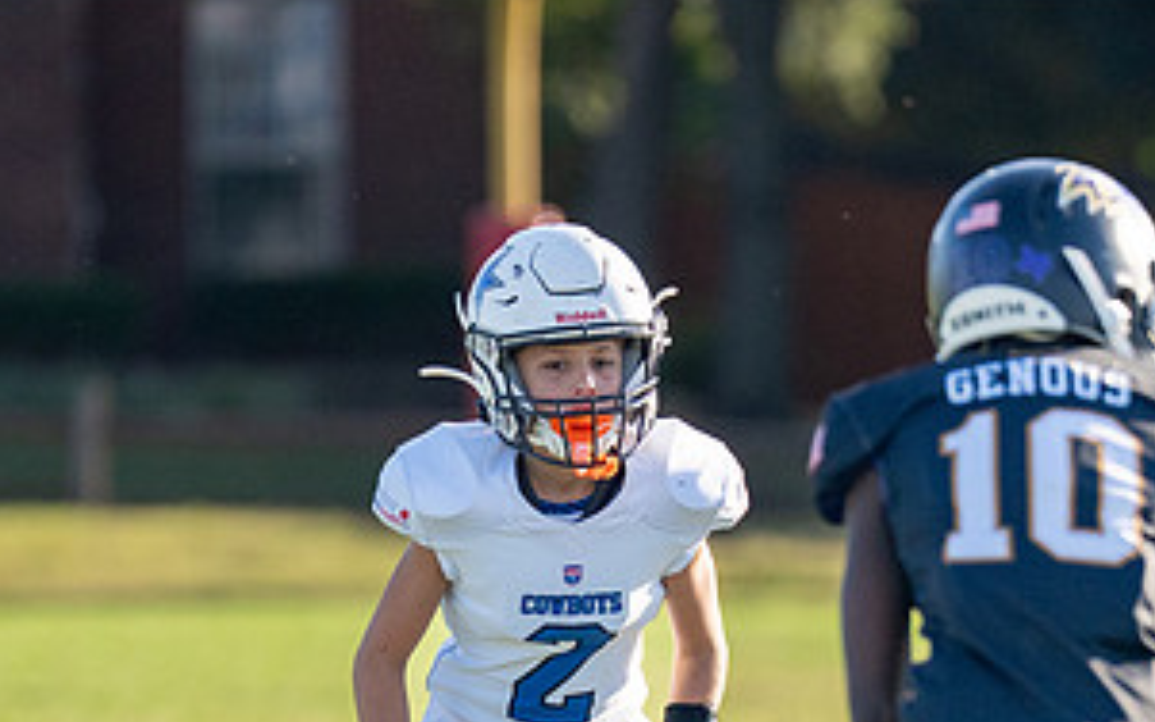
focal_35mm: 803
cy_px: 623
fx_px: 25272
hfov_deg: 2.6
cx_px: 585
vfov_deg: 1.6
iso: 320
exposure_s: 1/3200
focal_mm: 200
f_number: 2.8
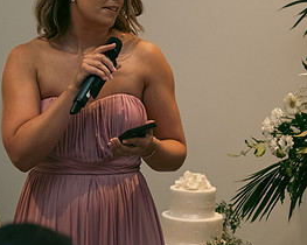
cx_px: 107
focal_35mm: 145
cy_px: 65
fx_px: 1316
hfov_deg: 13.3
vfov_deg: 10.6
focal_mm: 70
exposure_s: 1/160
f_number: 3.5
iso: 2000
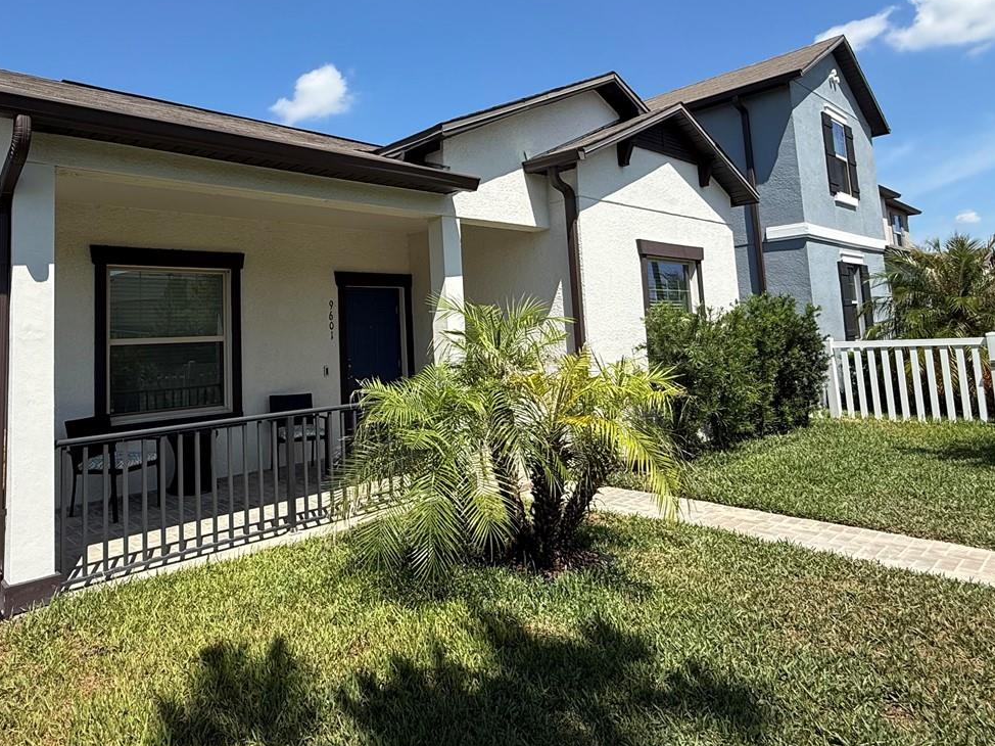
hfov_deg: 73.2
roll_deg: +2.5
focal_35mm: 23
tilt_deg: +5.4
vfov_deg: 58.0
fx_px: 661
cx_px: 402
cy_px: 273
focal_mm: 2.22
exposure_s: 1/1656
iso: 50
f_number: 2.2
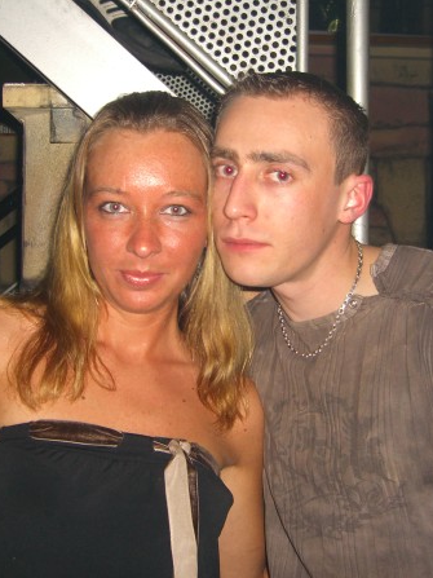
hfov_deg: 28.5
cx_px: 227
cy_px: 290
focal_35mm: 51
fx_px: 851
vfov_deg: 37.5
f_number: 2.8
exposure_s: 1/60
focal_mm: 7.9
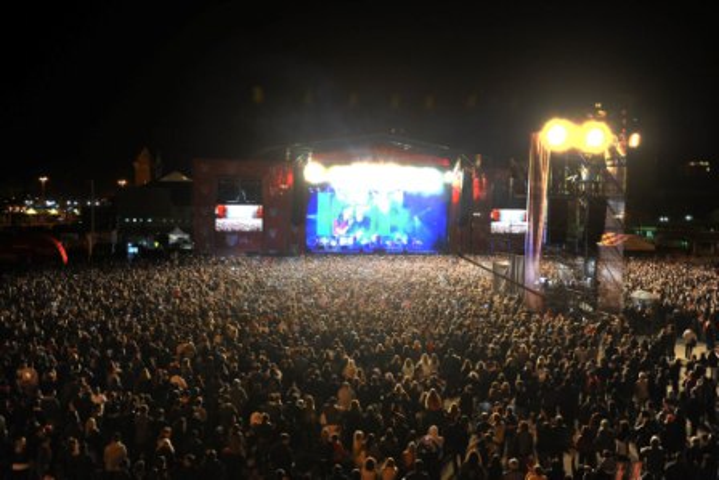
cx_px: 360
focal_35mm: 36
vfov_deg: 36.9
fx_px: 719
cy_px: 240
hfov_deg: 53.1
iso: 3200
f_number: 2.8
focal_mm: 36
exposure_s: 1/40
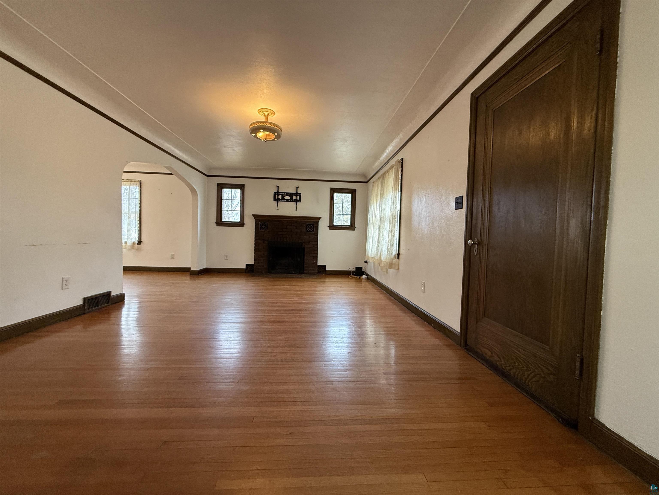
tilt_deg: -1.7
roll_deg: -1.5
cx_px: 330
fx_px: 267
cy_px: 248
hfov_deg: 102.1
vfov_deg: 85.7
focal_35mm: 14
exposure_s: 1/60
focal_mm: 2.22
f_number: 2.2
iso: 250
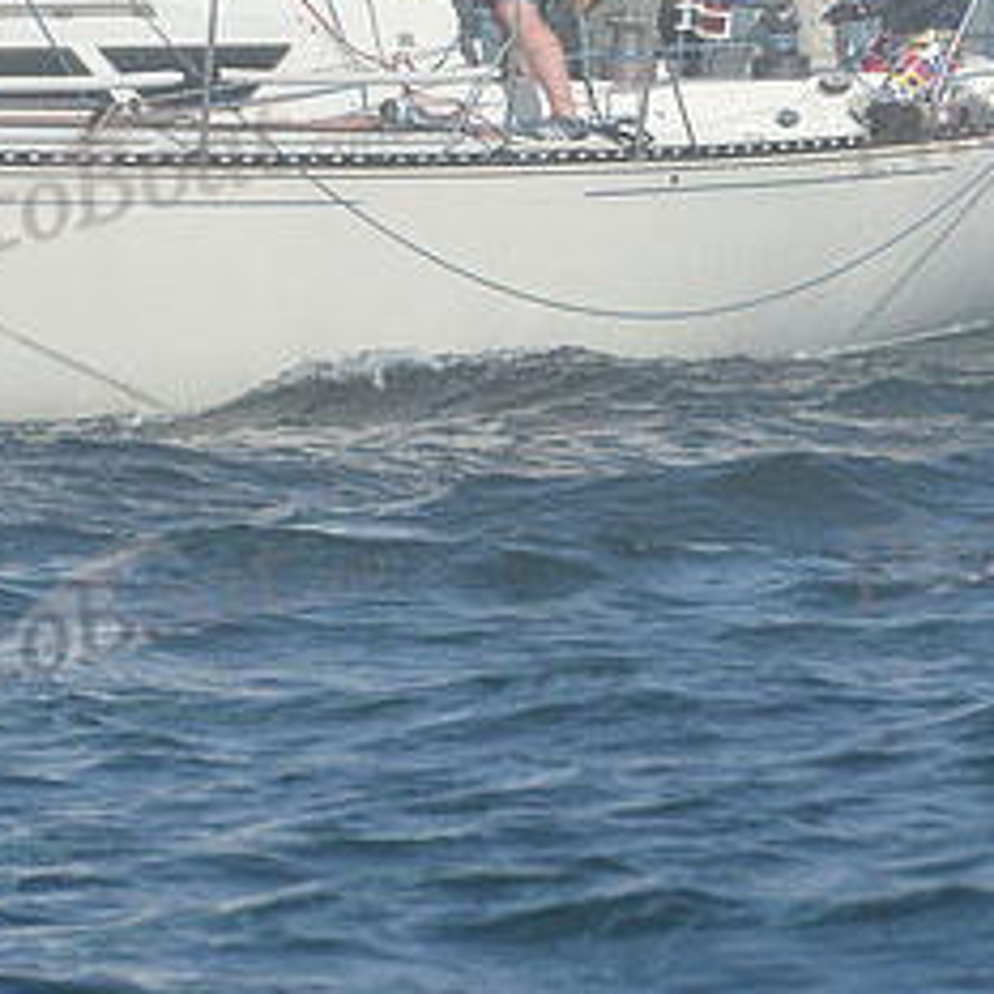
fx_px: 13742
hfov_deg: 4.1
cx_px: 625
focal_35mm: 423
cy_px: -90
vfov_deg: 4.1
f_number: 10
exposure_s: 1/1250
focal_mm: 200
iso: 320
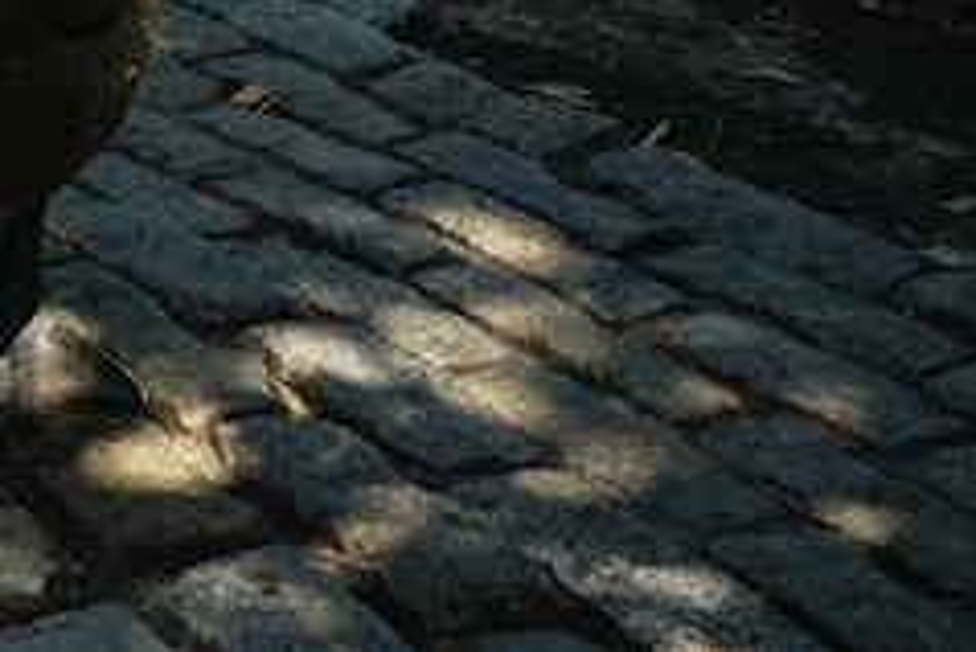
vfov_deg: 13.4
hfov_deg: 19.2
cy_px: -301
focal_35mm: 97
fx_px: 2631
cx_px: -336
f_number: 7.1
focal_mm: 22
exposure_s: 1/80
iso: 100
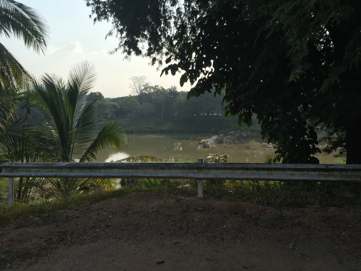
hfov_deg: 61.7
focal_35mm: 29
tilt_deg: -3.2
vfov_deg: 48.2
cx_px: 180
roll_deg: +0.1
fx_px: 302
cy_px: 136
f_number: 2.2
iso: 32
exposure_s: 1/1364
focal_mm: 4.15
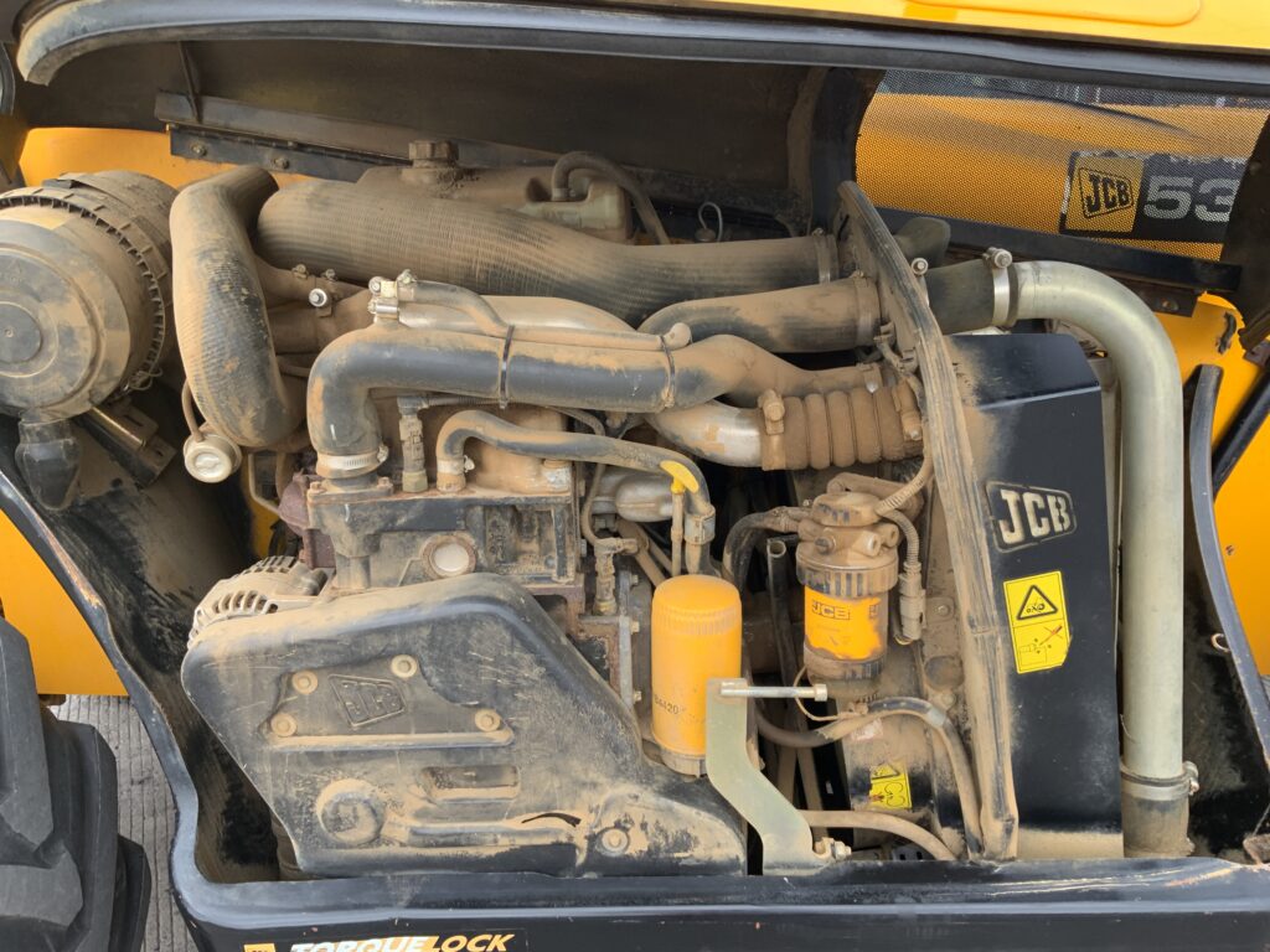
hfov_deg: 61.7
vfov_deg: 48.2
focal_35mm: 29
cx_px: 635
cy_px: 476
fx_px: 1064
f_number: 1.8
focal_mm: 3
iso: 25
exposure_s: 1/122
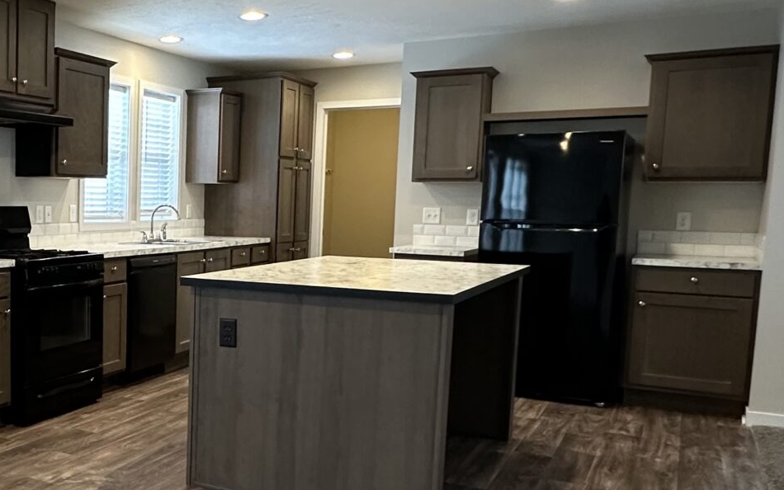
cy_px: 289
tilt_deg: -6.2
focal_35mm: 40
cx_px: 69
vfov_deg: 31.9
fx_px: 855
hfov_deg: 44.5
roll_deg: -0.7
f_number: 2.2
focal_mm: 2.22
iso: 320
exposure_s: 1/120
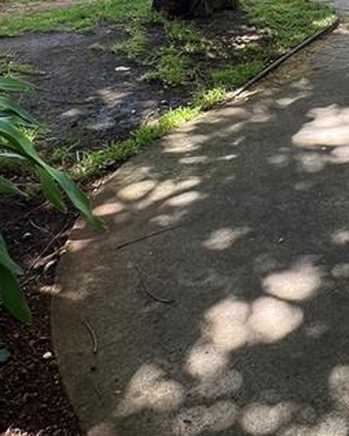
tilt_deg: -6.5
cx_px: 349
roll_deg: +3.6
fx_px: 619
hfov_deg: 29.4
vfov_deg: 33.4
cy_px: -54
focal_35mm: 48
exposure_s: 1/146
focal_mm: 1.57
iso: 32
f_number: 1.8
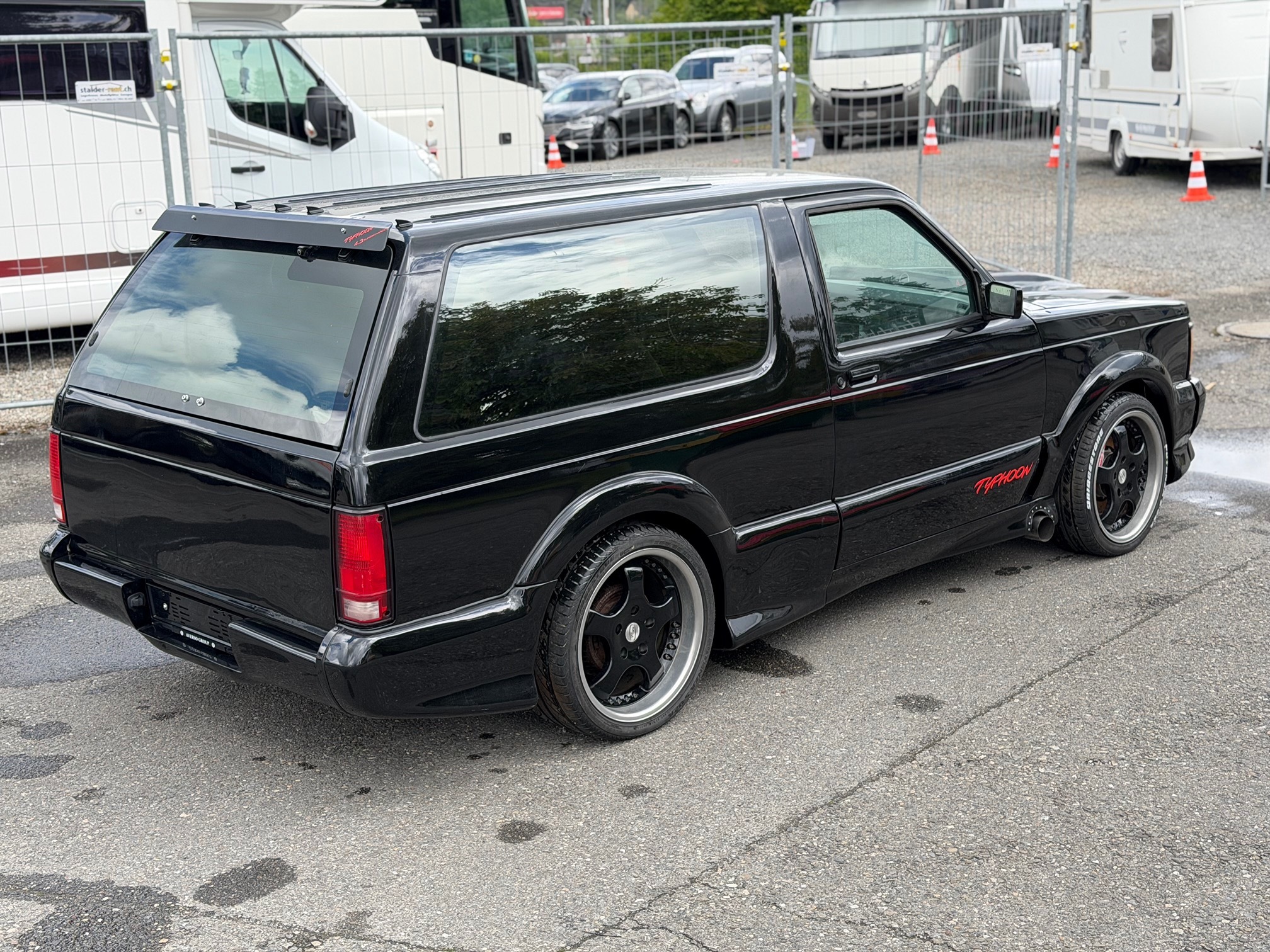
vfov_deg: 30.3
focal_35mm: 48
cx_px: 635
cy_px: 476
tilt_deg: -13.3
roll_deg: +1.0
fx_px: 1761
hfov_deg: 39.7
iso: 64
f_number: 1.78
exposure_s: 1/1264
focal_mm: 6.76
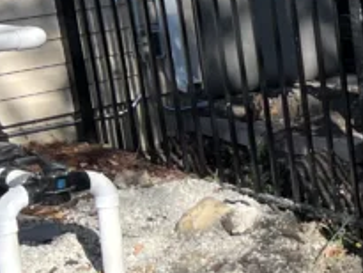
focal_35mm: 130
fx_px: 1364
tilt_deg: -10.0
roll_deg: +3.7
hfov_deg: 12.8
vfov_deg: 11.4
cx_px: 772
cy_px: 73
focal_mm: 5.7
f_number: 1.5
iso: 50
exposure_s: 1/1124
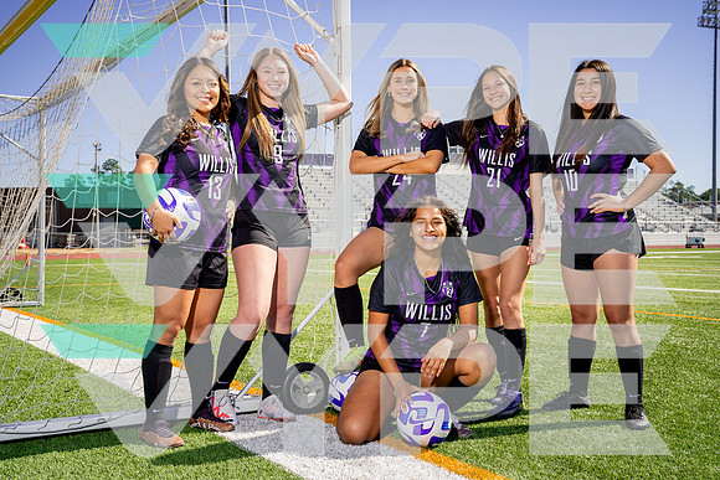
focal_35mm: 43
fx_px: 864
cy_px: 240
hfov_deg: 45.2
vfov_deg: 31.1
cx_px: 360
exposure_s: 1/250
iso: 200
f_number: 8
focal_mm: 43
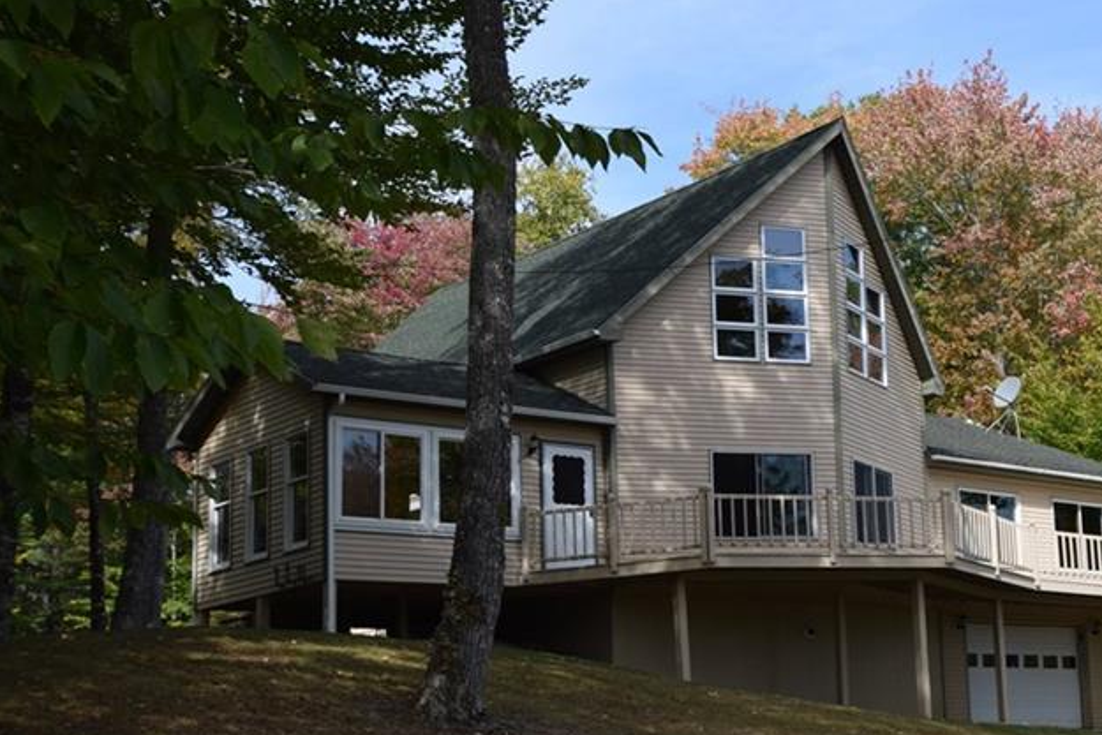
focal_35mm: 59
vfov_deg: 23.0
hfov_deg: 33.1
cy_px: 427
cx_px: 860
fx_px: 1806
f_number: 6.3
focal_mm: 24
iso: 100
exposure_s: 1/160
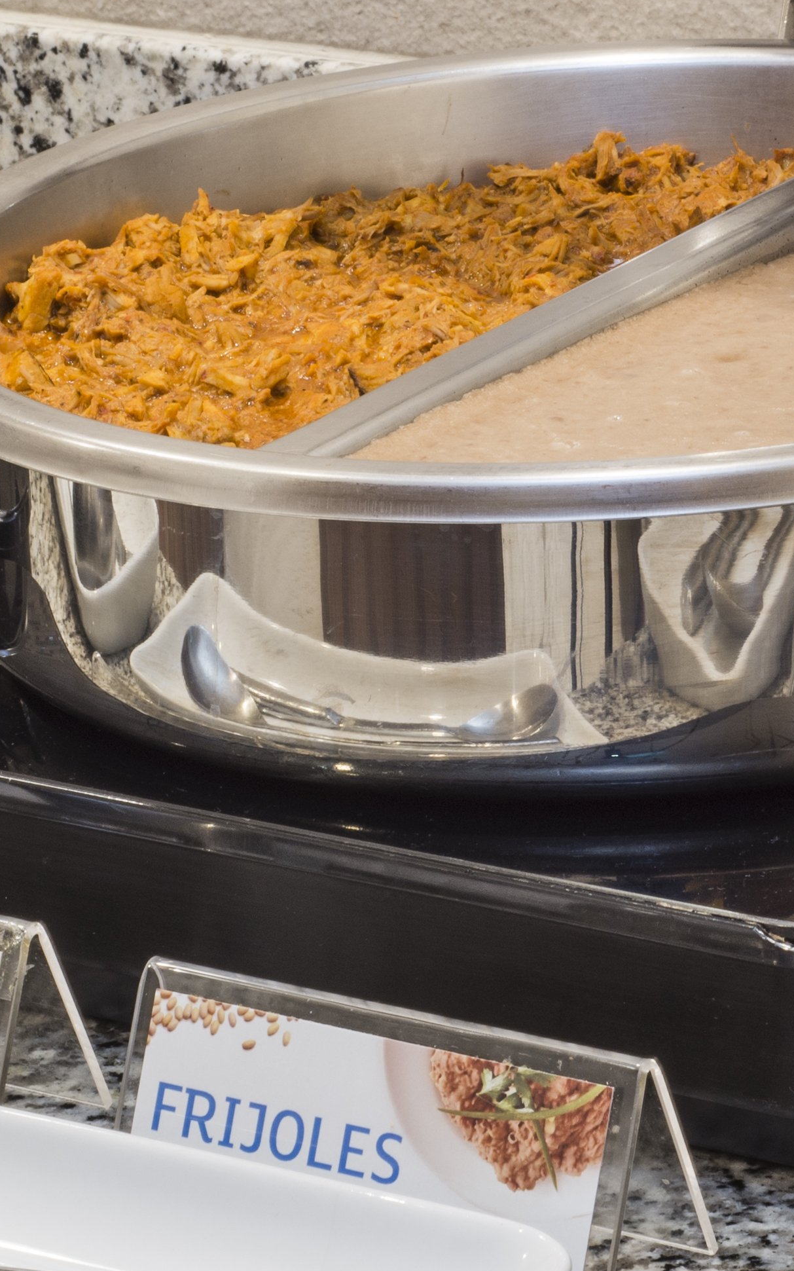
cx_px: 812
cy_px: 107
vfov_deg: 13.1
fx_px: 5471
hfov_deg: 8.3
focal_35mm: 158
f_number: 16
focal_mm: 50
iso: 100
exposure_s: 2.5
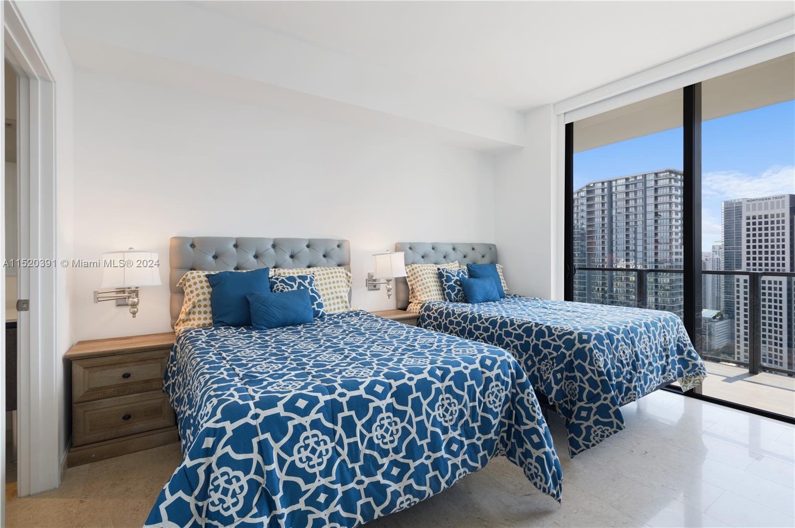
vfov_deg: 70.3
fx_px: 375
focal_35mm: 17
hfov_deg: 93.3
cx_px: 398
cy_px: 264
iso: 100
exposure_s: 1/3
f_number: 7.1
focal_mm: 17
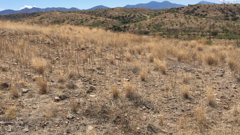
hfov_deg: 49.4
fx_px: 261
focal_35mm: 41
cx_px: 111
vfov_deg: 29.0
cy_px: 66
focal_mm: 4.15
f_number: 2.2
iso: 25
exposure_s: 1/2849
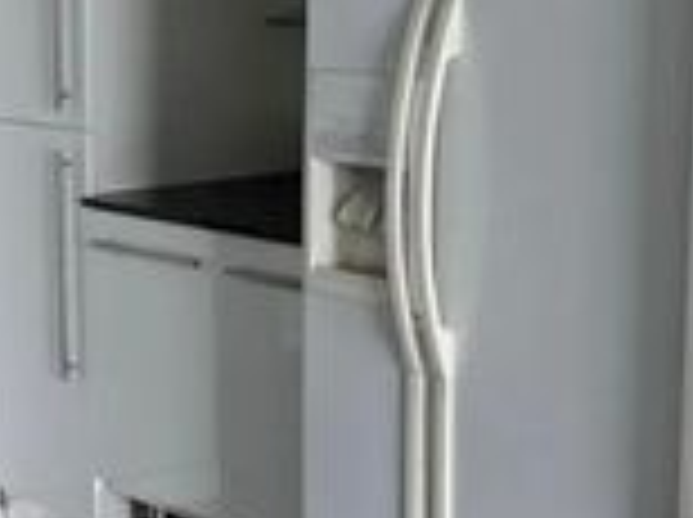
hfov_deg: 18.5
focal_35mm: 100
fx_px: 1999
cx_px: -166
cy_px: 279
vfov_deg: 14.8
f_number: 1.78
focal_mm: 6.76
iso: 160
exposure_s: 1/121
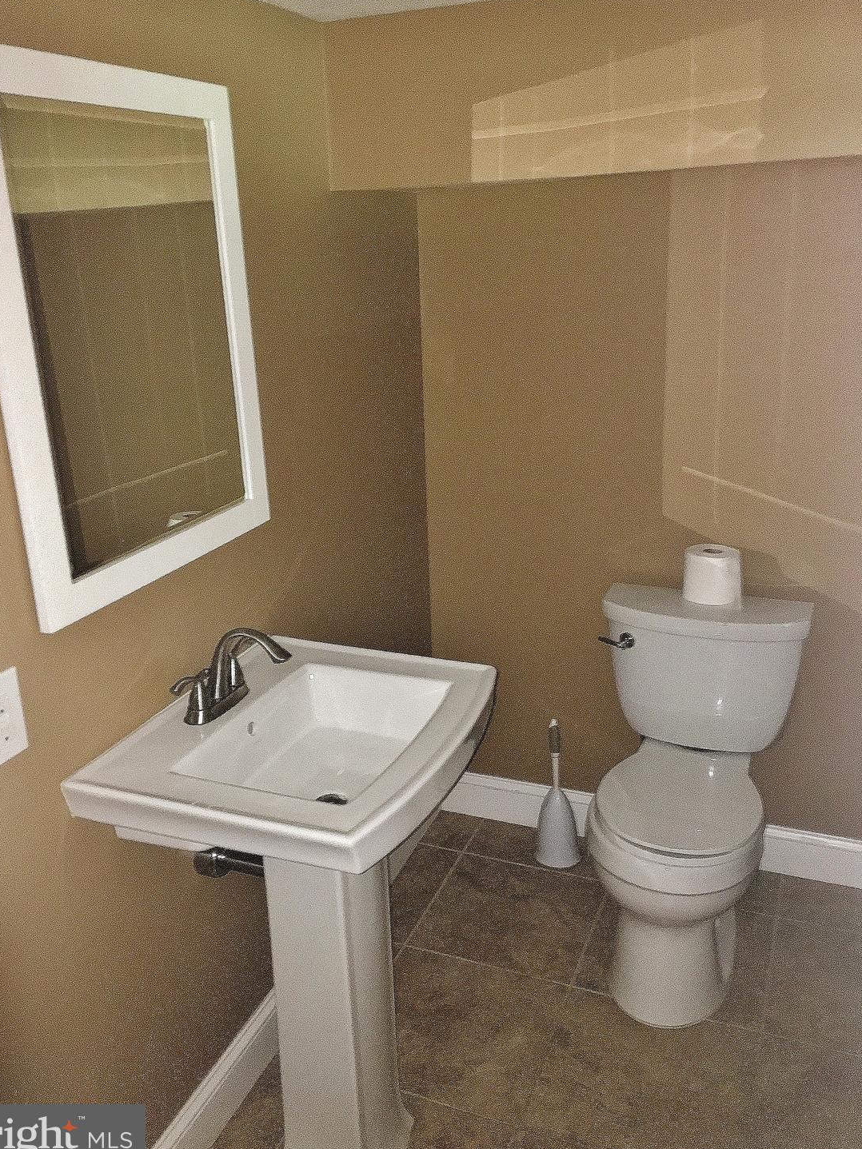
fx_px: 1029
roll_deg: +0.3
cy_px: 556
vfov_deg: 58.3
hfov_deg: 45.4
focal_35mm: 31
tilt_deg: -16.3
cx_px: 406
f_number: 2.2
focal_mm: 4.15
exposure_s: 1/16
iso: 250
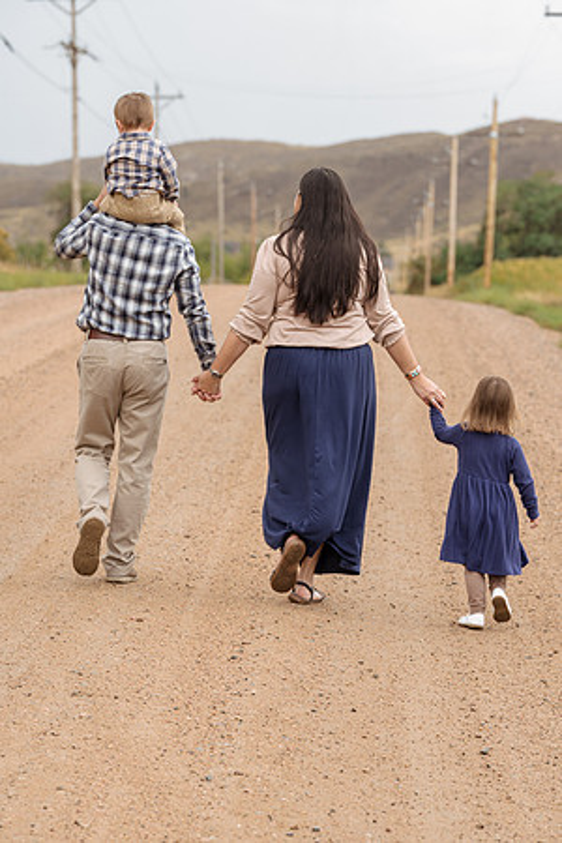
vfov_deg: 13.7
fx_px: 3512
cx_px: 281
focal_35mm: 150
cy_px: 422
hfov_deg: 9.1
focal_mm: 150
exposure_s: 1/125
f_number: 7.1
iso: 200
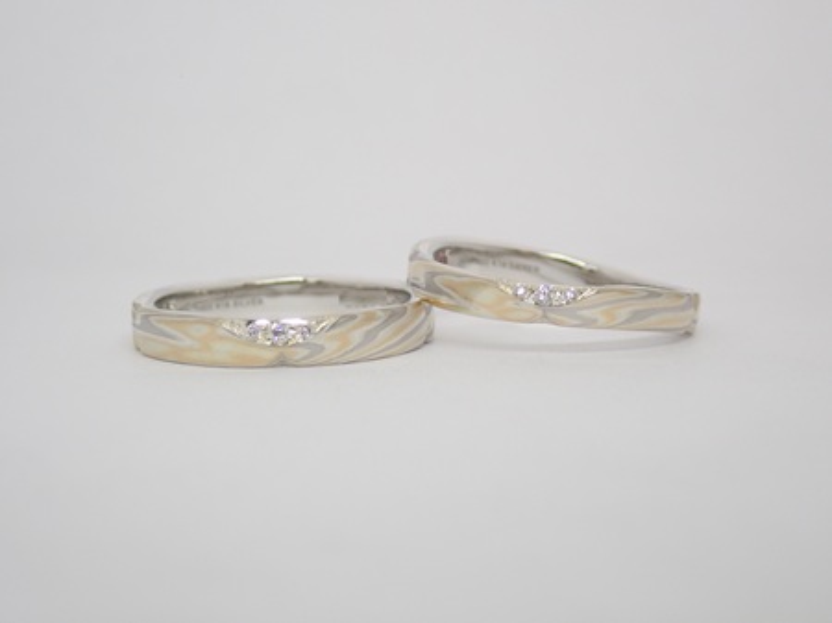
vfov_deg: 19.1
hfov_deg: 25.3
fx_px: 1850
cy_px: 312
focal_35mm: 77
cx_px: 416
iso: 200
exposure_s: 1/125
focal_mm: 13.65
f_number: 4.1
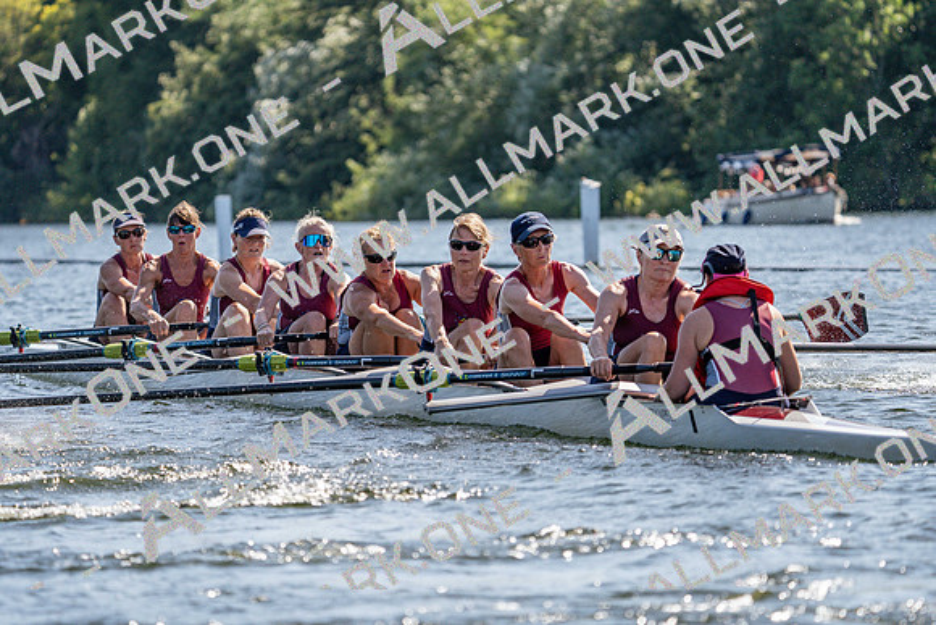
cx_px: 468
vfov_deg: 5.4
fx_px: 6631
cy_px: 312
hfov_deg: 8.1
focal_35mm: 255
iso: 320
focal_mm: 255
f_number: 5.6
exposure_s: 1/2000
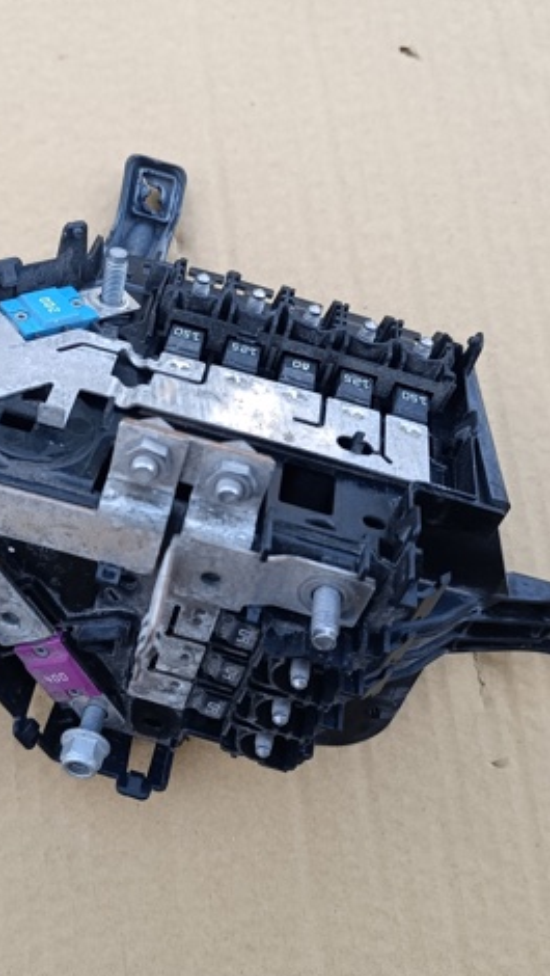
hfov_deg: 34.3
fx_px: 880
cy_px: 484
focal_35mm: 34
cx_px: 165
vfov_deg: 58.0
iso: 400
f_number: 1.7
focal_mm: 6.11
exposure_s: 1/100
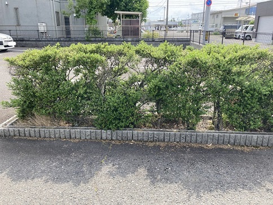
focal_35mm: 28
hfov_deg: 63.4
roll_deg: +0.0
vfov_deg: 49.8
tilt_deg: -16.8
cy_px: 102
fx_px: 221
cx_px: 136
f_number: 1.8
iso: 20
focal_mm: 3.99
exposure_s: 1/528
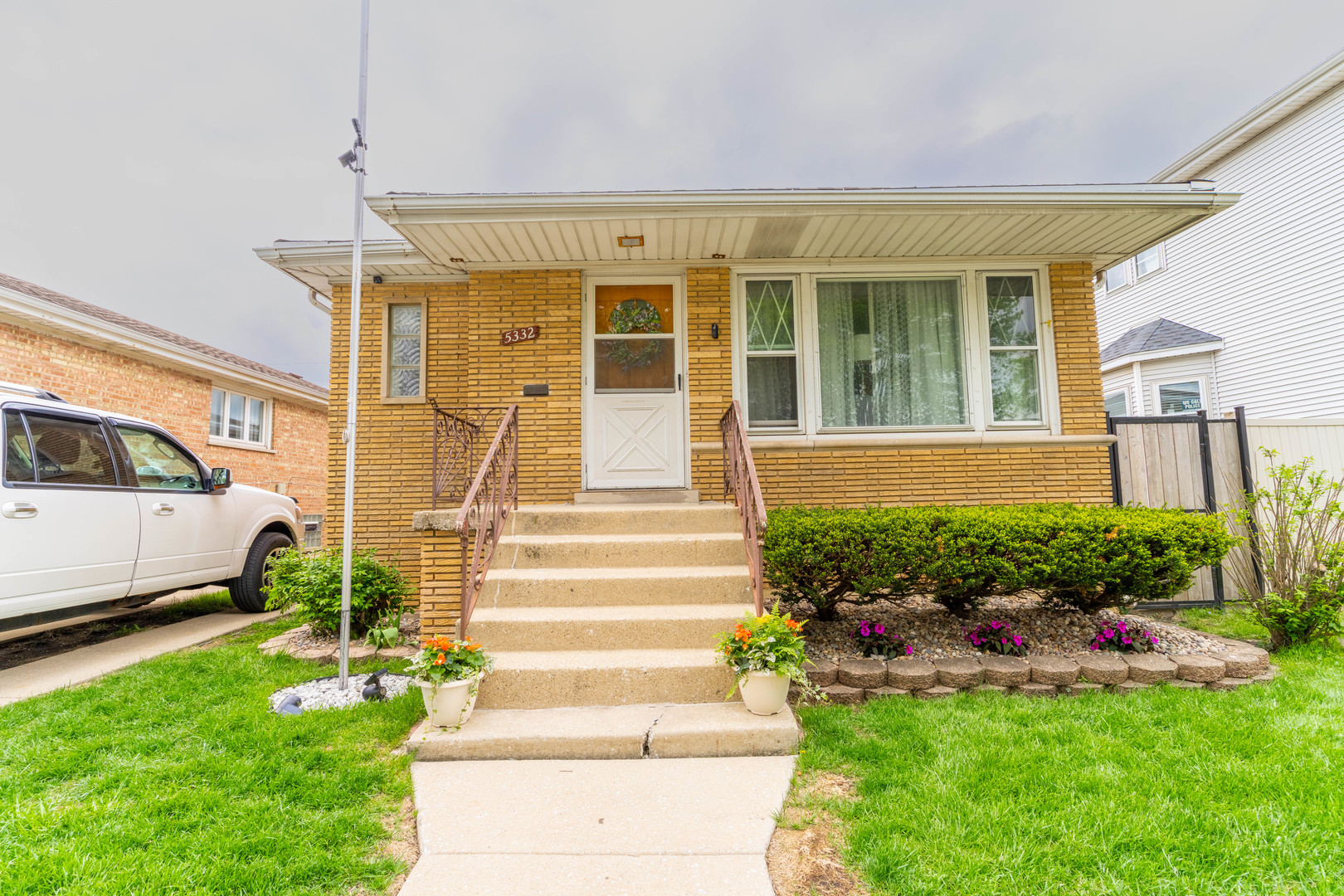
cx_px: 672
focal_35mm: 17
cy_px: 448
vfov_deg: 70.4
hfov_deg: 93.3
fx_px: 635
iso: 160
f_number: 8
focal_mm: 17
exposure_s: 1/1250
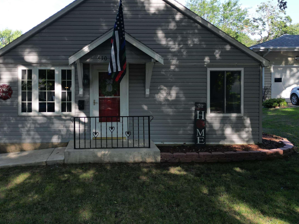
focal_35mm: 34
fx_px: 294
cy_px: 94
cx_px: 109
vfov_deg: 41.7
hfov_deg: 53.3
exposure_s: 1/640
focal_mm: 6.72
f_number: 1.7
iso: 100
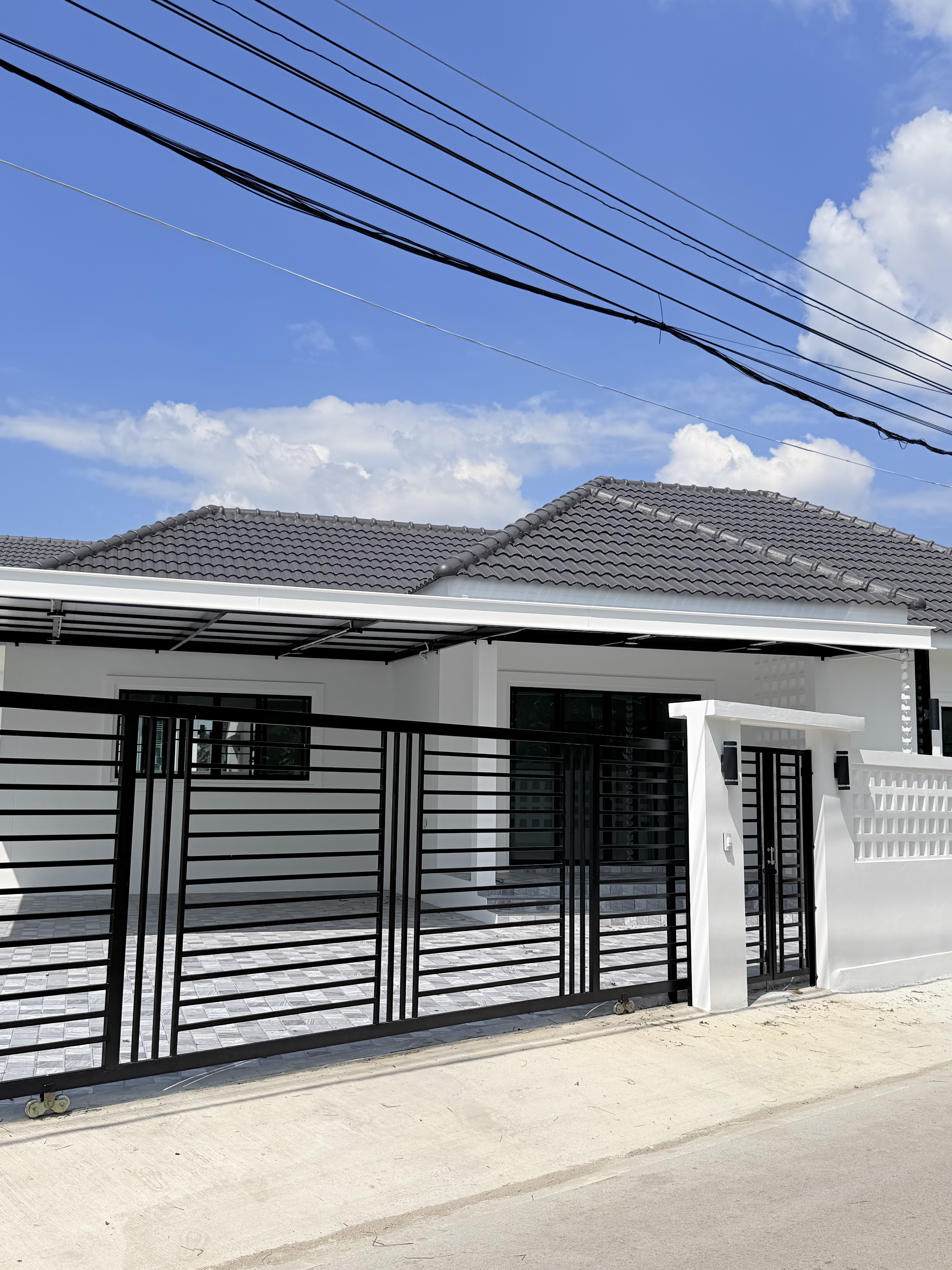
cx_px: 446
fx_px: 1210
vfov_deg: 55.3
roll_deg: -0.8
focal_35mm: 33
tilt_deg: +6.5
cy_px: 646
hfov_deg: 42.9
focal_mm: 6.76
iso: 80
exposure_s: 1/11905
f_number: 1.78
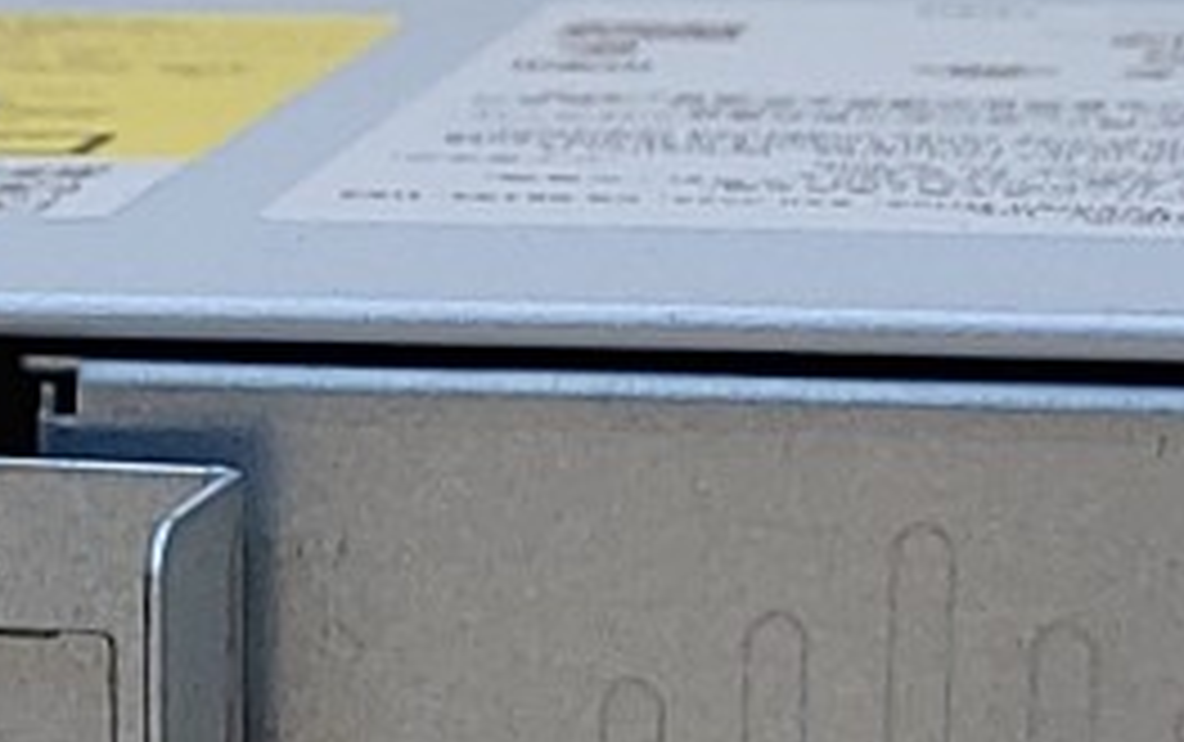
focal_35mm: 226
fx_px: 7300
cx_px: -495
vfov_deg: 5.8
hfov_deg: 9.1
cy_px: 738
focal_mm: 4.36
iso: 50
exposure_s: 1/110
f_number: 1.8
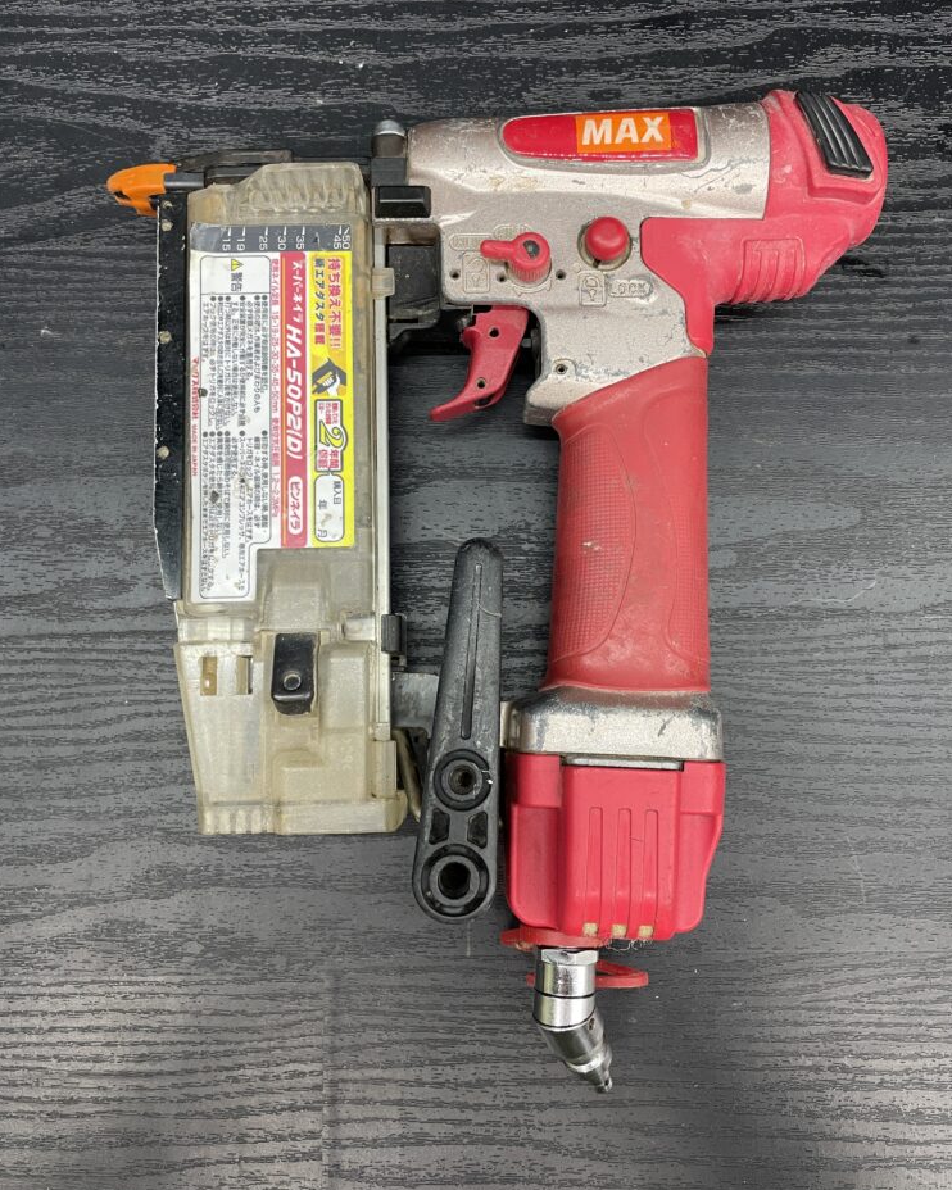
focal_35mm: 28
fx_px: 986
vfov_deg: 62.2
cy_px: 589
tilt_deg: -85.3
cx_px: 485
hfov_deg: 51.5
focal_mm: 4.2
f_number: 1.6
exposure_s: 1/70
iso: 125
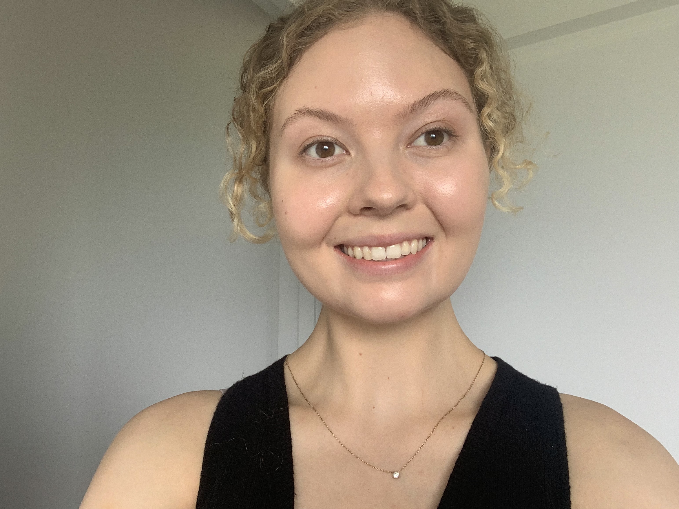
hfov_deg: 56.8
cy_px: 254
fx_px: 628
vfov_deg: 44.2
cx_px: 340
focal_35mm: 32
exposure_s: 1/121
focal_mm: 2.87
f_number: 2.2
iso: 64
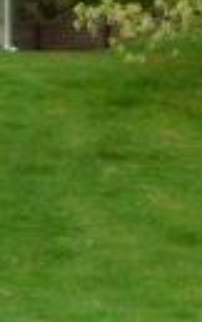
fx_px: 1844
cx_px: -479
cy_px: -17
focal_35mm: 210
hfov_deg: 5.7
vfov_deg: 9.9
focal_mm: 7.1
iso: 125
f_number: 3.6
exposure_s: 1/320
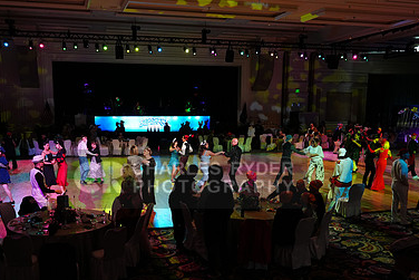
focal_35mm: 37
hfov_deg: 51.8
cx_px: 186
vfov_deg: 35.7
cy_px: 179
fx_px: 431
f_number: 4
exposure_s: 1/250
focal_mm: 24
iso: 1600
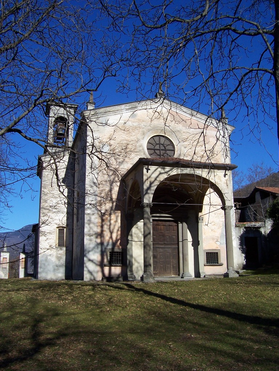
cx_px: 140
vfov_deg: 54.0
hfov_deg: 41.8
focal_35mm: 34
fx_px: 365
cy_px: 186
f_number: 5.6
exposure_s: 1/750
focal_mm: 5.6
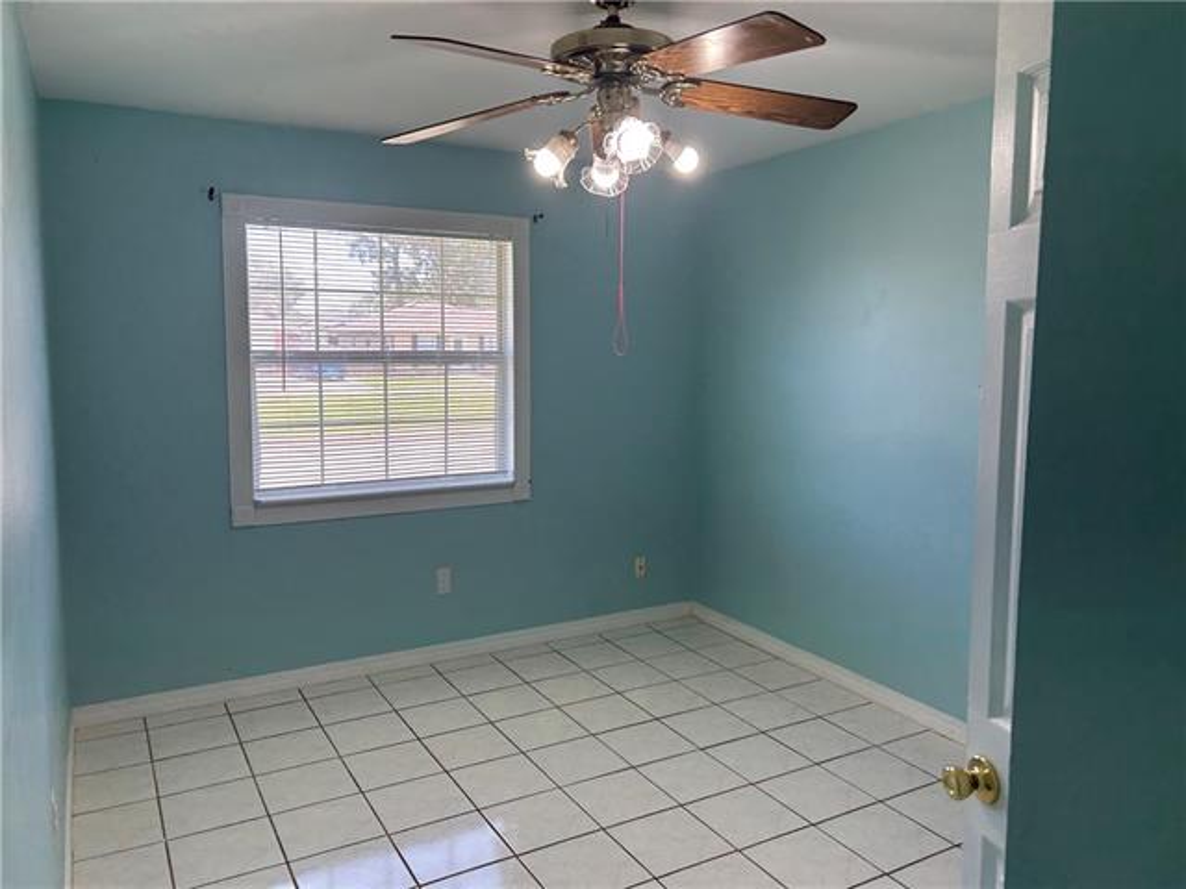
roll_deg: -0.7
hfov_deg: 67.3
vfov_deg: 53.1
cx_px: 593
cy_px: 444
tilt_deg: -5.1
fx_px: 891
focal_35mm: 26
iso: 50
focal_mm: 5.7
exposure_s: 1/163
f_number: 1.5
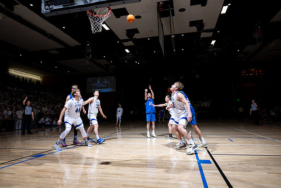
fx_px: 187
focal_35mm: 24
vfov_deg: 53.2
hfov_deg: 73.7
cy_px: 94
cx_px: 140
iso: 100
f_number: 6.3
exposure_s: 1/60
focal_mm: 24
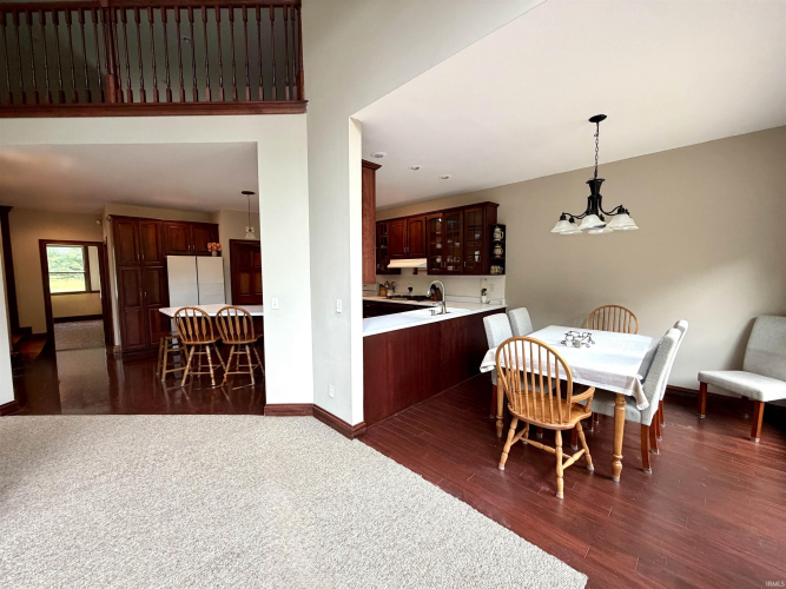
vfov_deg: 85.7
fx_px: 318
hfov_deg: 102.1
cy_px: 294
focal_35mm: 14
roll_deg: +1.1
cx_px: 393
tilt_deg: -4.6
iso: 320
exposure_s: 1/120
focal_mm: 2.22
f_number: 2.2
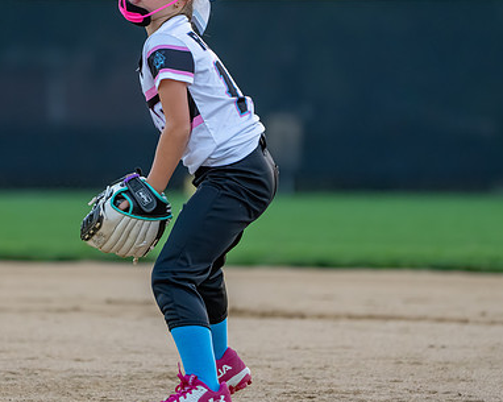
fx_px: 8881
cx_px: 174
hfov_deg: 3.2
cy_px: 136
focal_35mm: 597
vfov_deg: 2.6
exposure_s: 1/1250
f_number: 5.6
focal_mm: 342
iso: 2500
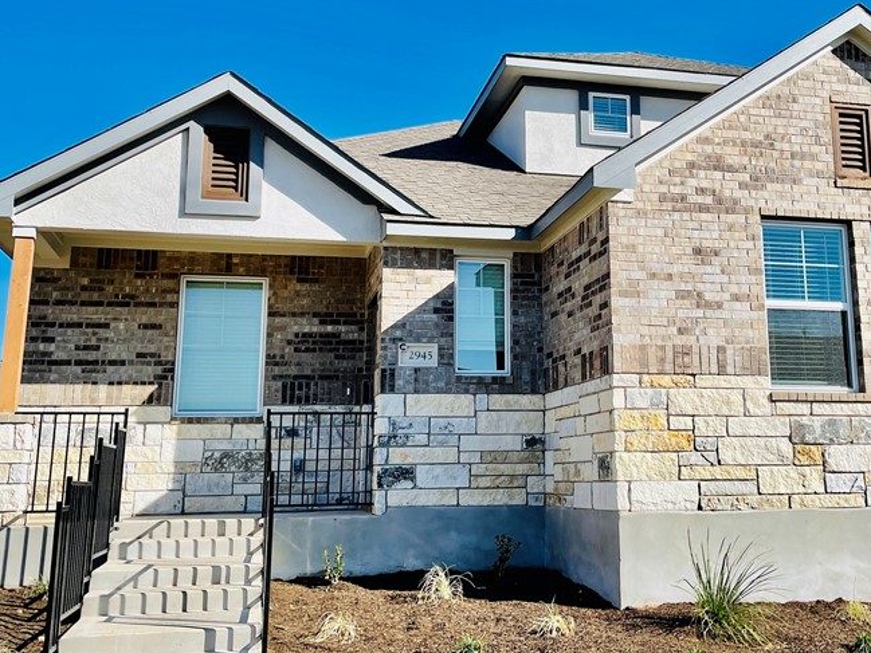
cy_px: 263
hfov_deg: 45.4
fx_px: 1032
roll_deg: +0.7
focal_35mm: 41
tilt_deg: +11.2
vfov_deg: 35.0
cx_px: 548
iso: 32
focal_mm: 4.2
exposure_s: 1/4000
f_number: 1.6
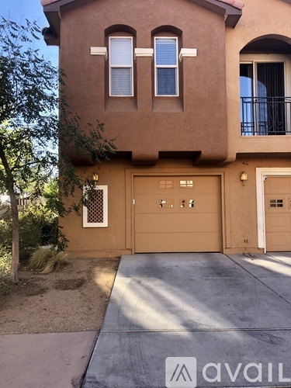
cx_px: 146
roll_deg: +1.4
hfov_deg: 49.7
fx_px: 314
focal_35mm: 28
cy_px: 194
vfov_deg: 63.4
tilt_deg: +3.4
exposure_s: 1/138
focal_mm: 3.99
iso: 20
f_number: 1.8
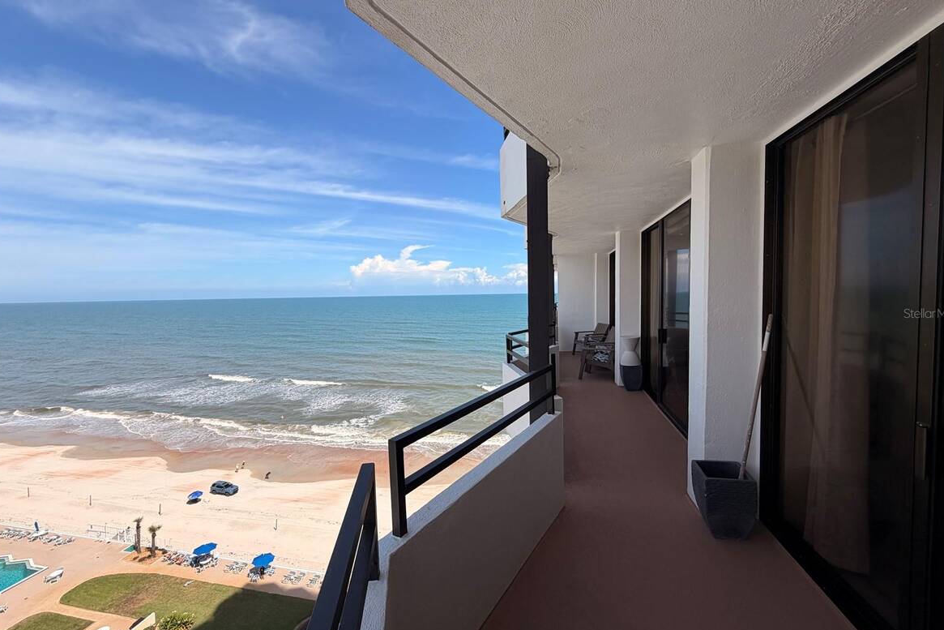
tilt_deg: -2.5
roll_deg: +1.4
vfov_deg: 77.3
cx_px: 475
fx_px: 393
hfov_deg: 100.4
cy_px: 313
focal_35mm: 15
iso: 25
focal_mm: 2.22
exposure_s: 1/1068
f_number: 2.2
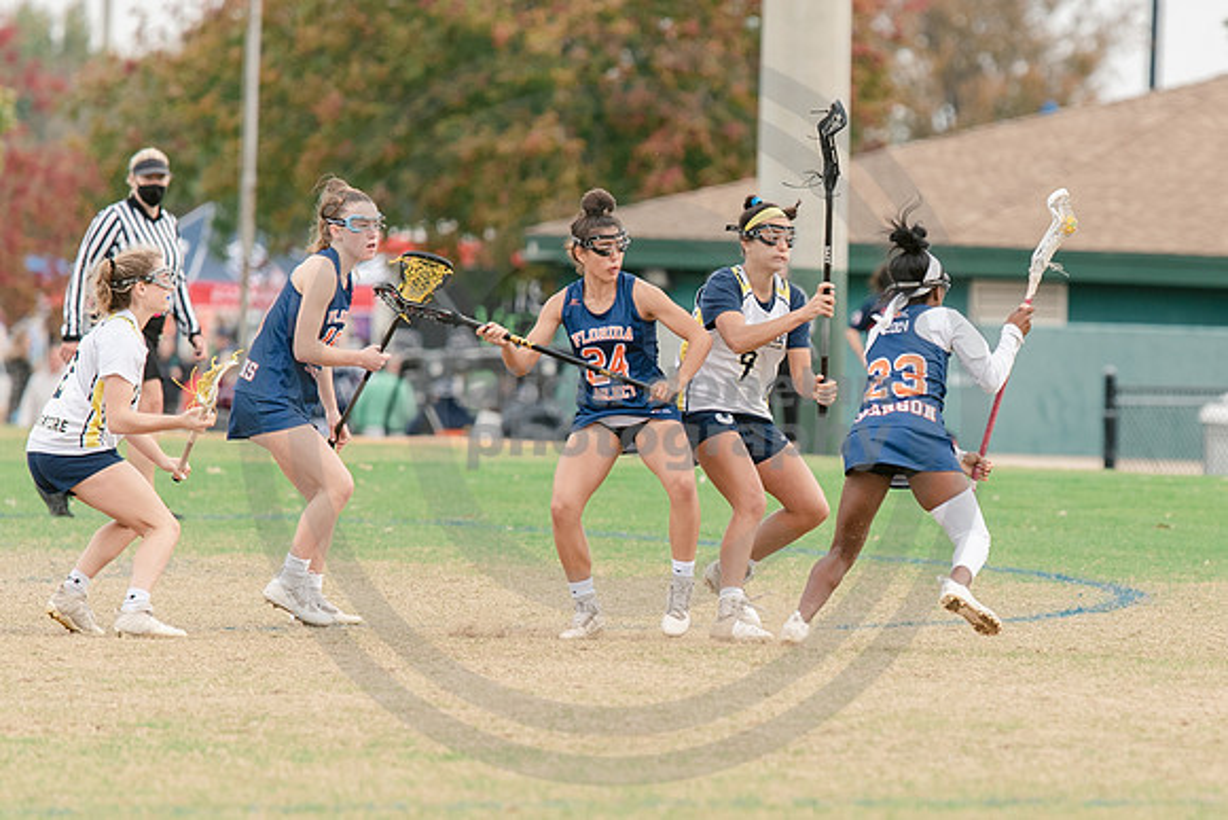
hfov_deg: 4.4
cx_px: 909
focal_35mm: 469
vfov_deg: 2.9
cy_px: 538
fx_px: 16000
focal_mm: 200
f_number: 2.8
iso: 320
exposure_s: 1/1250
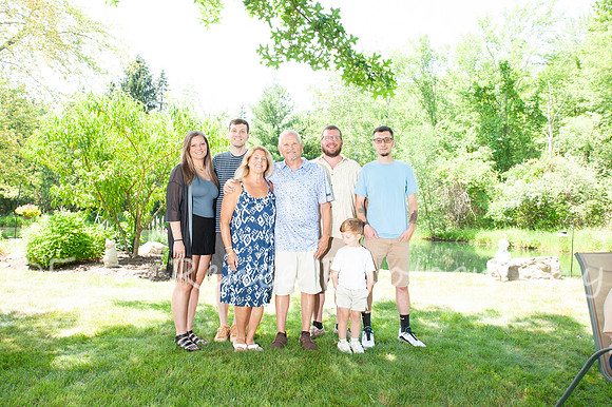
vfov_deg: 41.1
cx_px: 306
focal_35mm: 32
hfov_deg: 58.7
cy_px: 204
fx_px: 544
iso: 800
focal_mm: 32
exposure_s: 1/125
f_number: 11
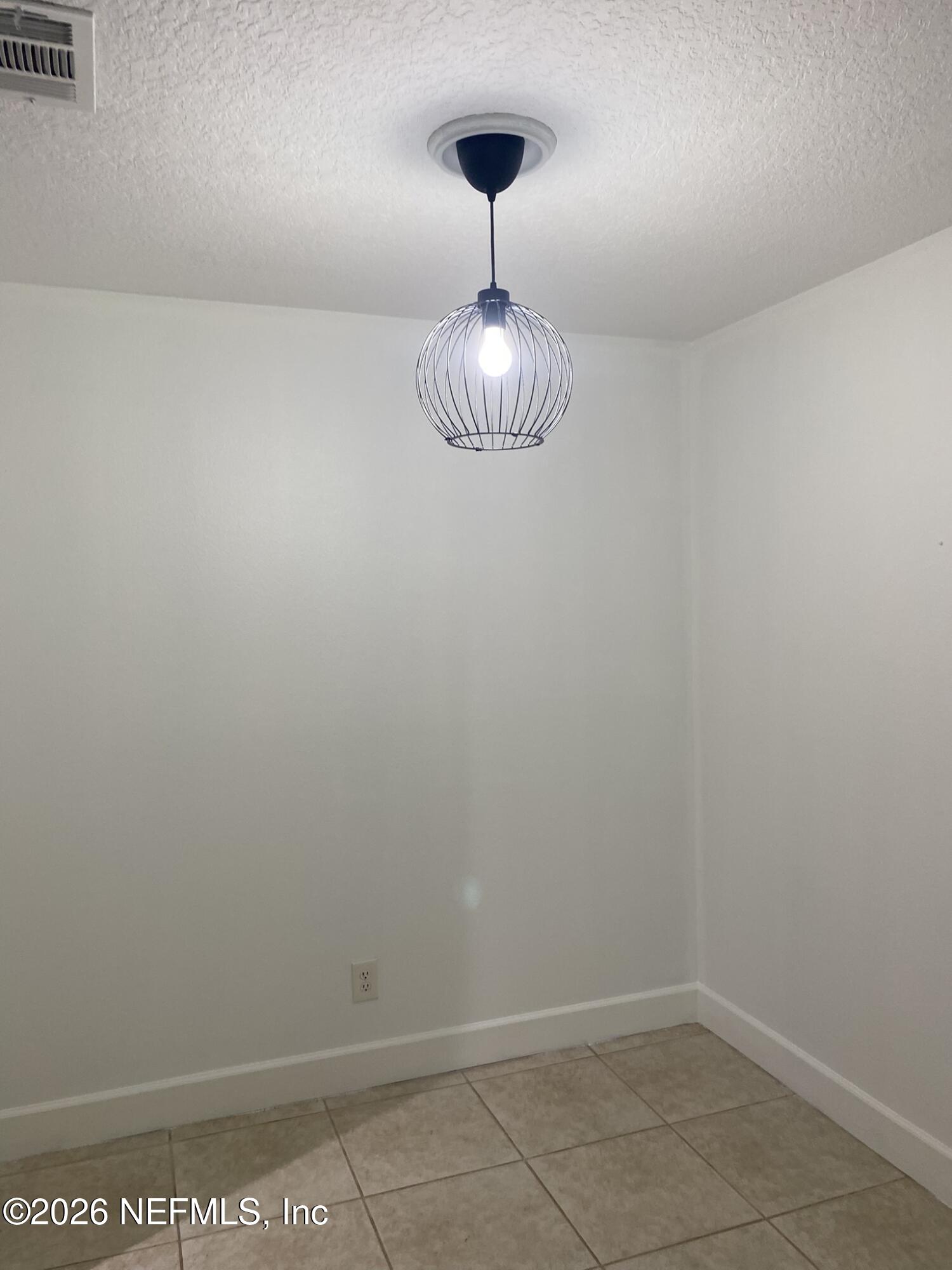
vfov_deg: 67.3
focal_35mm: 26
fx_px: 953
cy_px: 635
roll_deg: +1.8
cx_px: 476
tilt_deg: +1.2
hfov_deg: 53.1
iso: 64
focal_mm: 4.25
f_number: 1.8
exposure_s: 1/60
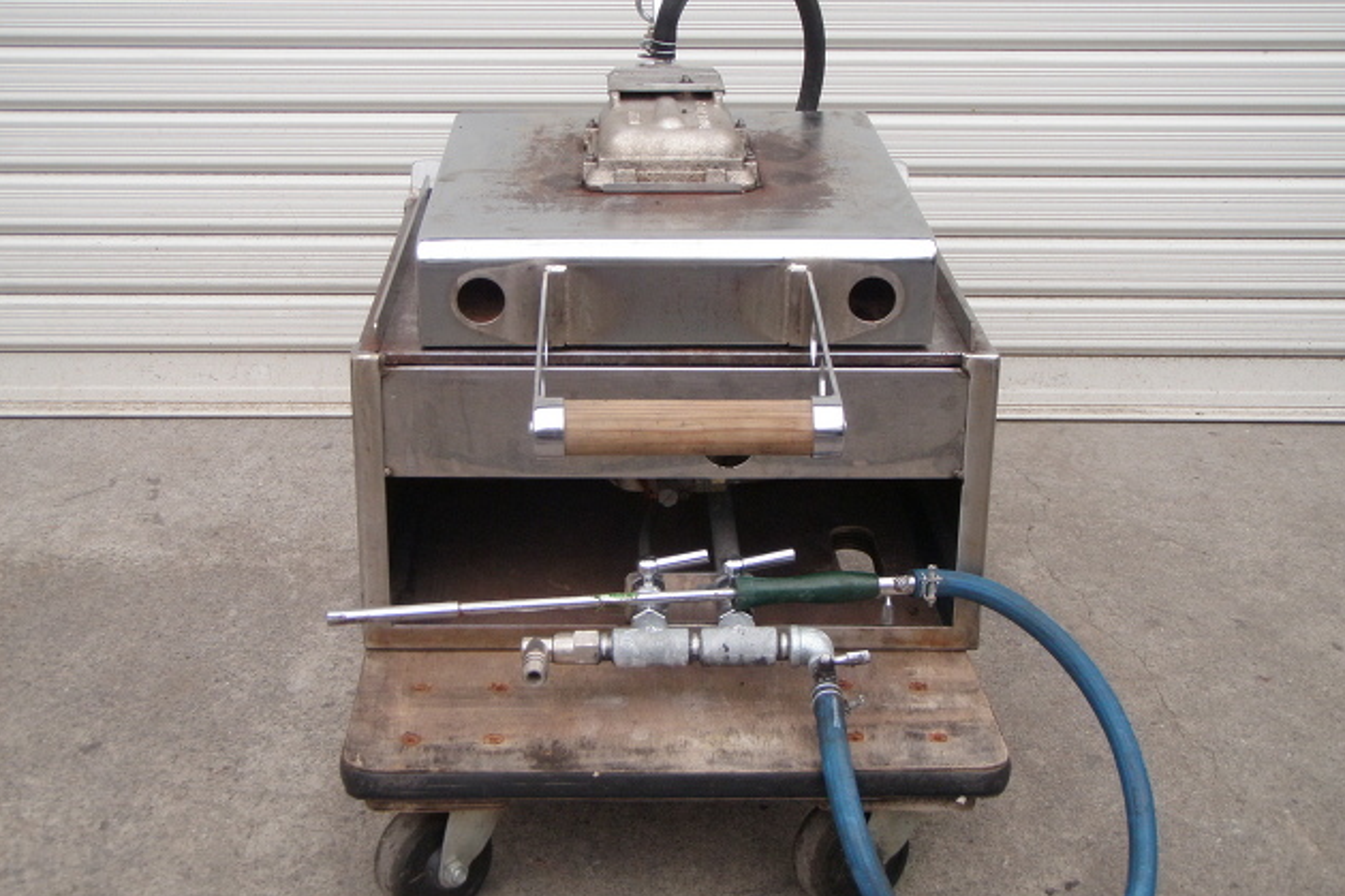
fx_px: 2017
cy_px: 408
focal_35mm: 54
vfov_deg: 25.0
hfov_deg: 36.9
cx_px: 663
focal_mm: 9.13
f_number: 4
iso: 250
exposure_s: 1/250
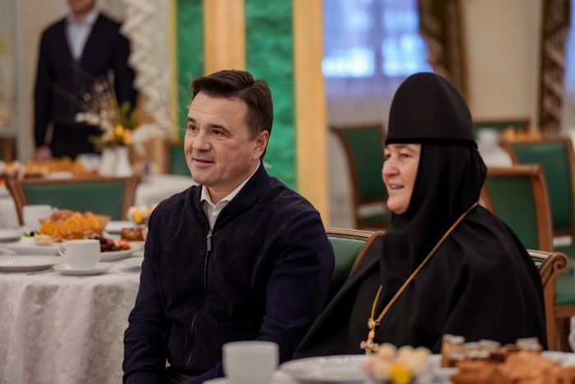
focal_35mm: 130
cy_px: 192
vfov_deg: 10.5
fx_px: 2076
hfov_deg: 15.8
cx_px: 288
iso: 1250
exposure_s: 1/320
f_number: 2.8
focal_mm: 130
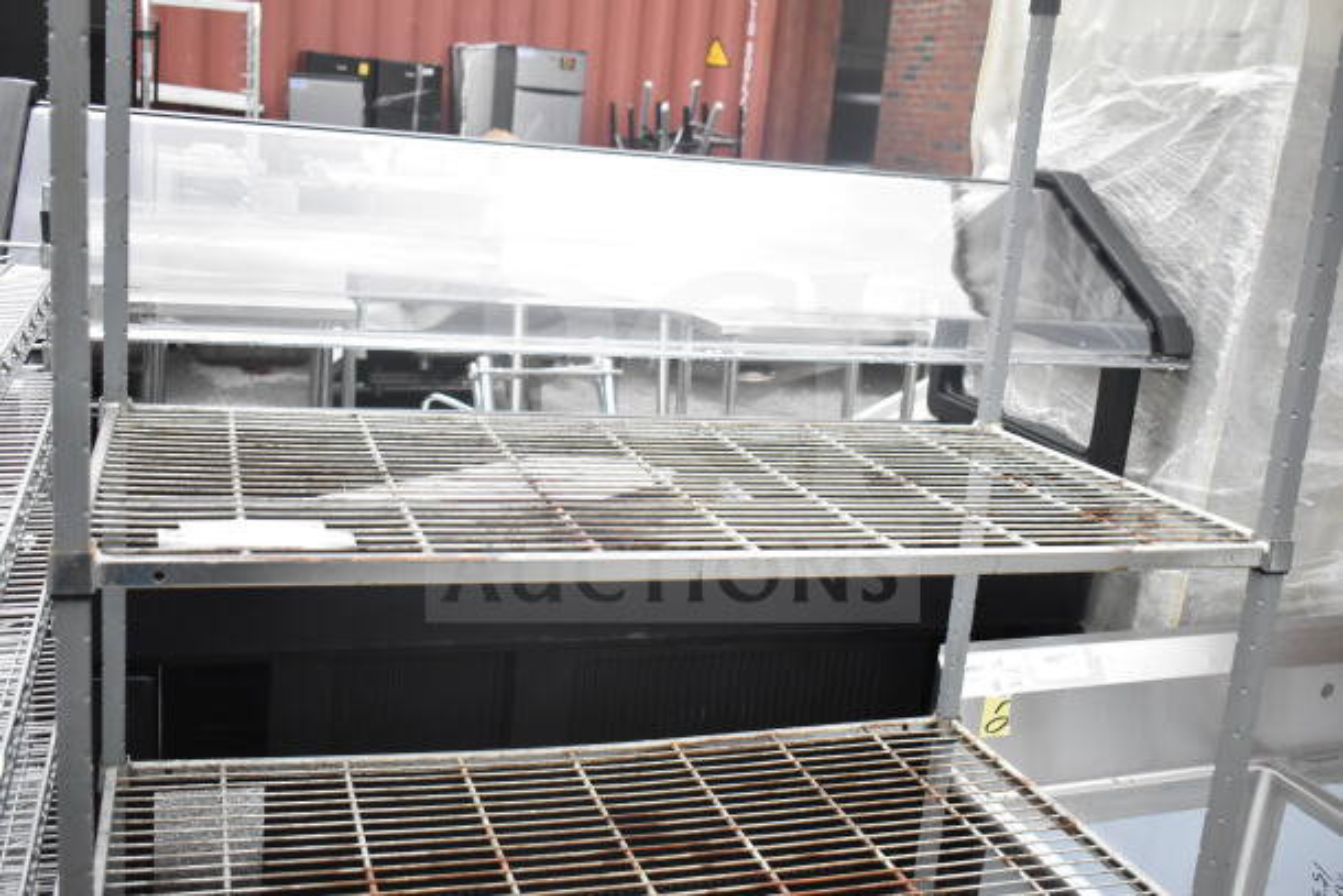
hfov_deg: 53.1
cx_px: 672
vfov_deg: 36.9
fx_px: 1343
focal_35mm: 36
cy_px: 448
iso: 2500
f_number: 4
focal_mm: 24
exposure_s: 1/4000
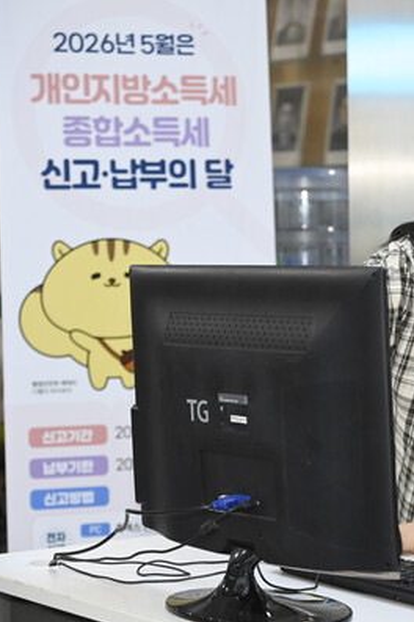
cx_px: 420
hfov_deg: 11.5
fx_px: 2039
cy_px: 312
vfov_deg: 17.4
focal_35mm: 118
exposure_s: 1/125
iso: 3200
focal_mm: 78
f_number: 4.5
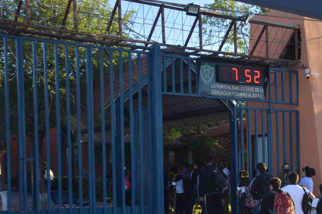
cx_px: 254
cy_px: 186
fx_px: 661
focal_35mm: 74
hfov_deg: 26.9
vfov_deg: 18.1
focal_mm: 28
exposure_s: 1/200
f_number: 4.5
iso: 100
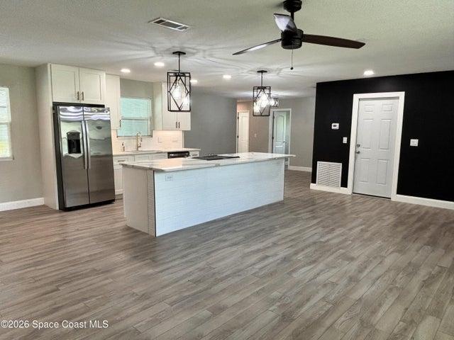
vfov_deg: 56.8
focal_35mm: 24
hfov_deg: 71.6
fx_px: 315
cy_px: 170
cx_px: 227
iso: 200
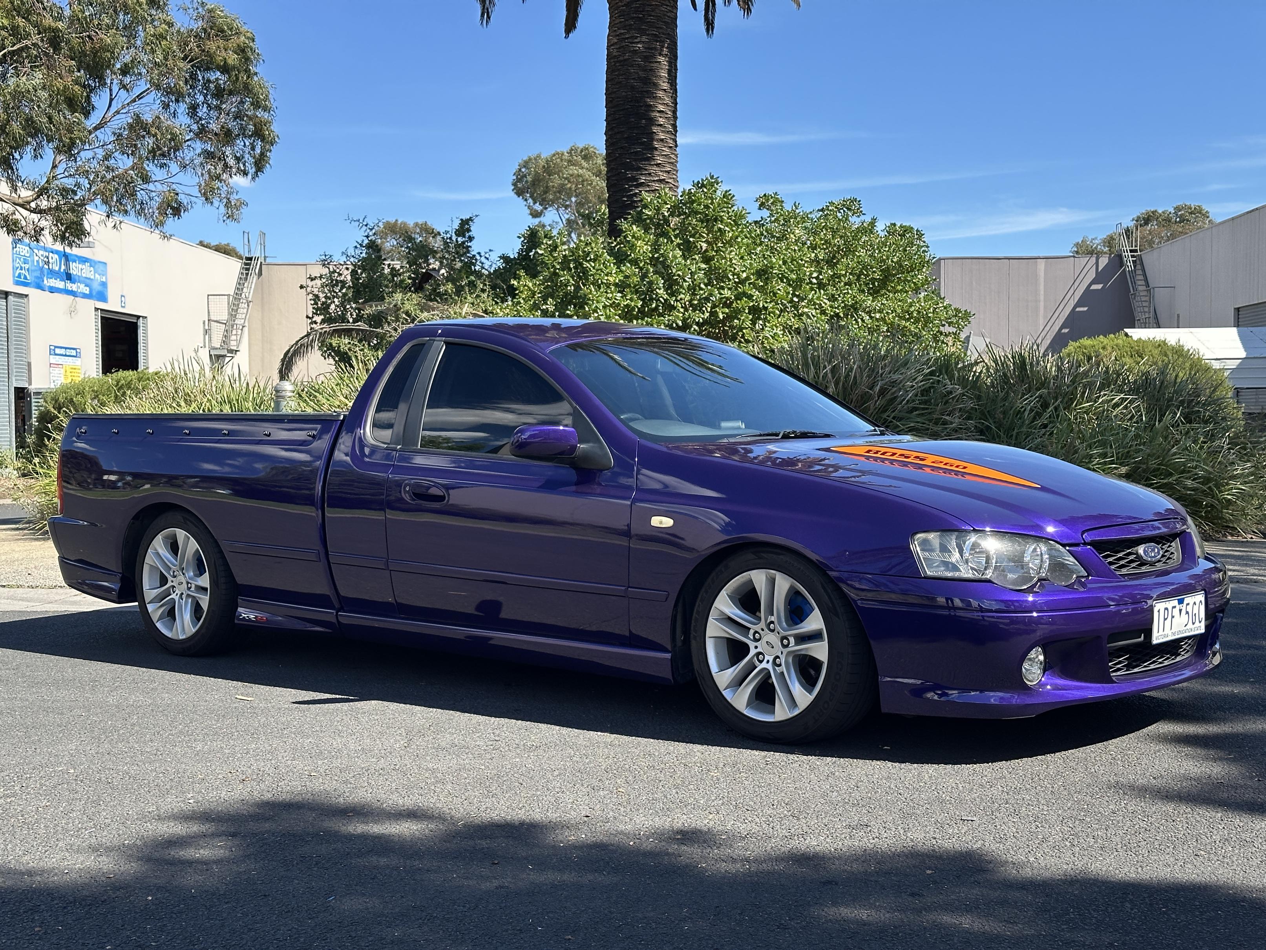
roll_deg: -1.0
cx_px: 633
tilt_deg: -1.1
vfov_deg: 30.3
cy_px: 475
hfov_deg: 39.7
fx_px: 1756
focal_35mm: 48
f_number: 1.78
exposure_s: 1/1815
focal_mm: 6.86
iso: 64
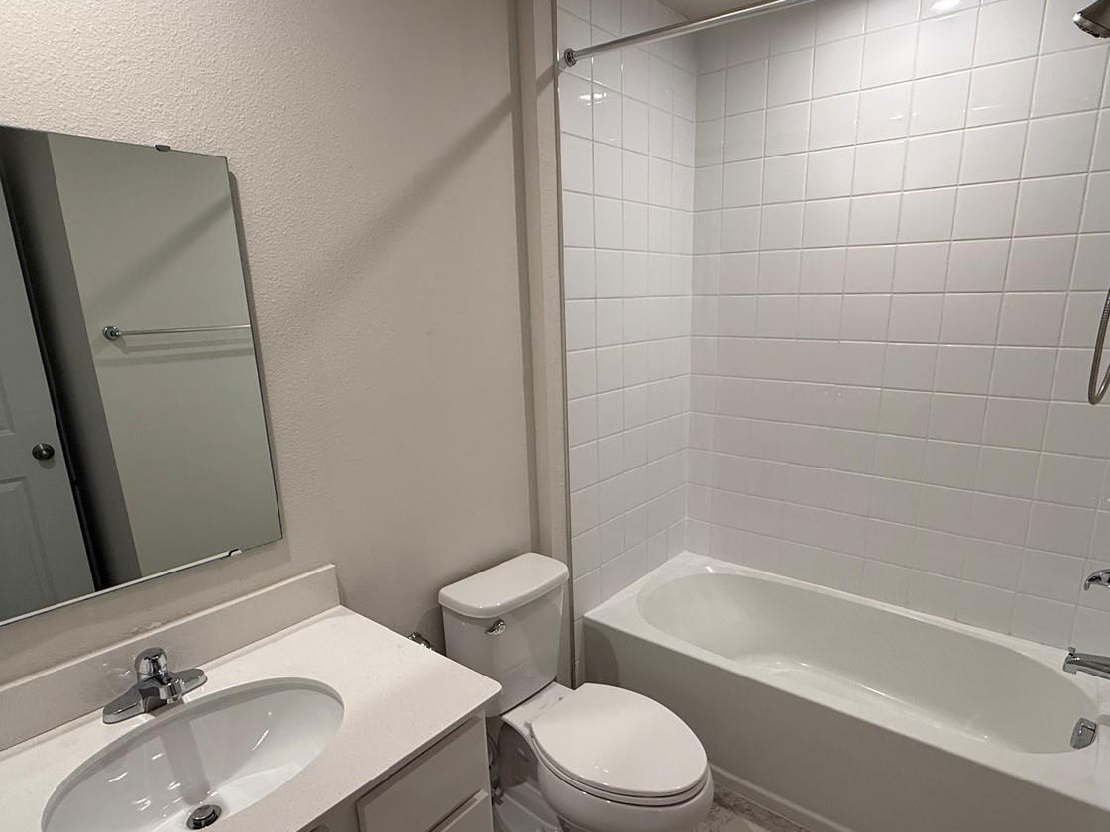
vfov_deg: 65.8
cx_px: 595
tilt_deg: -13.5
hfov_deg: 81.6
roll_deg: +1.4
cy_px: 458
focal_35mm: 20
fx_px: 641
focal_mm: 2.22
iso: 160
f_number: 2.2
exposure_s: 1/120
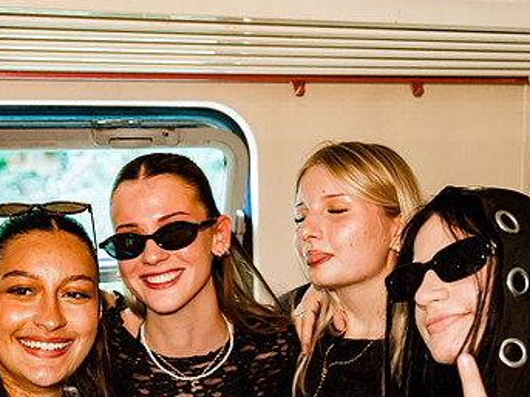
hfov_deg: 33.7
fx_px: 872
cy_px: 285
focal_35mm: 57
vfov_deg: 25.4
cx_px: 229
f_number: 2.8
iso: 3200
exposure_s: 1/80
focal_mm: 35
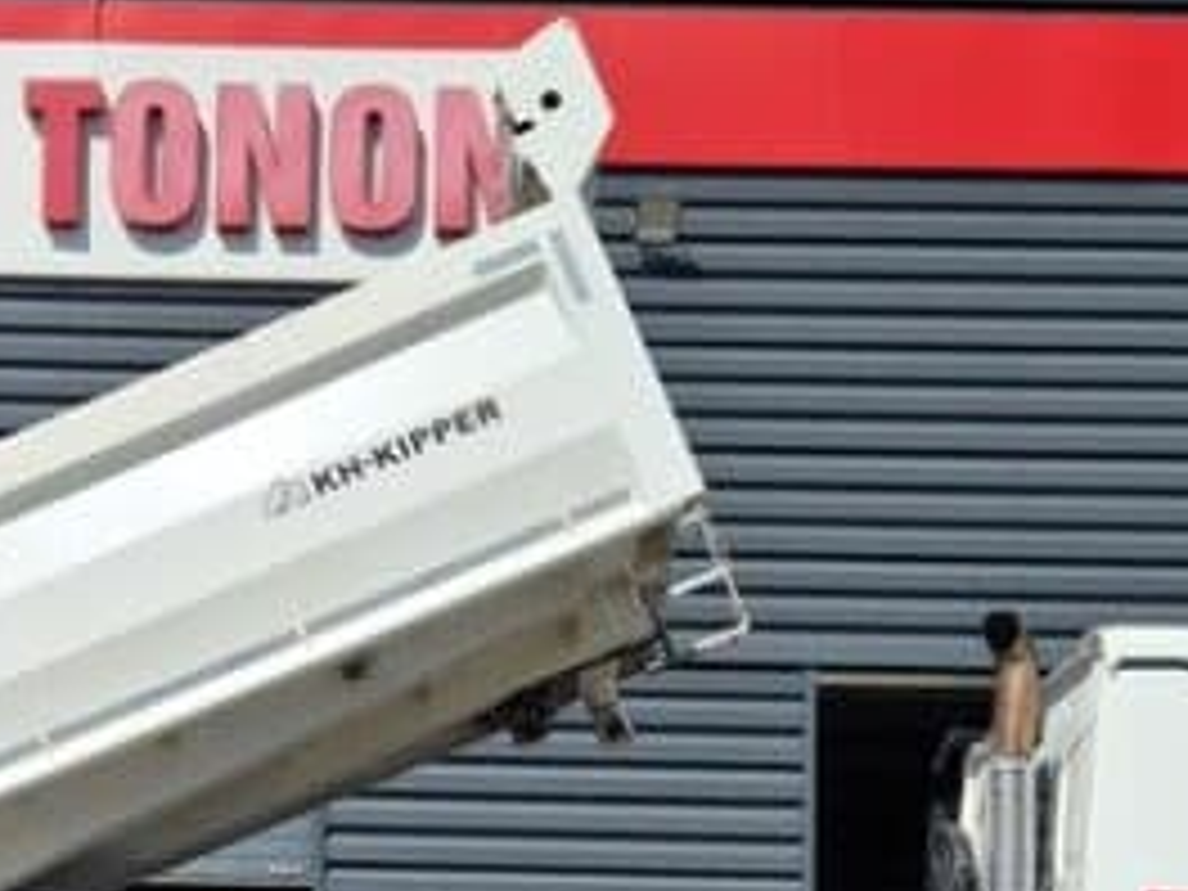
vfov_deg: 20.8
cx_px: 306
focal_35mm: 67
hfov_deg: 28.6
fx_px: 2299
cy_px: 994
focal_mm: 5.4
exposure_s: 1/2952
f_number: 1.8
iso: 25
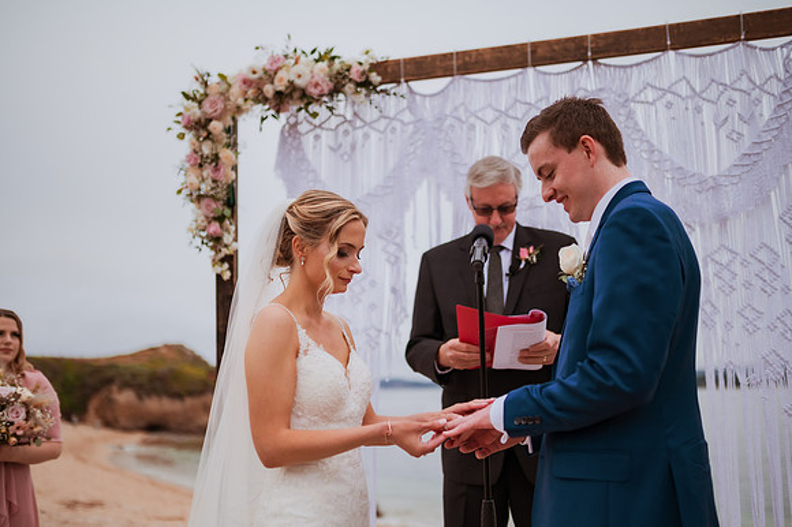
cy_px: 264
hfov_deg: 54.5
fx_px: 770
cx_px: 396
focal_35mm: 35
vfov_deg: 37.8
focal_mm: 35
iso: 500
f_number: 1.4
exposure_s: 1/4000
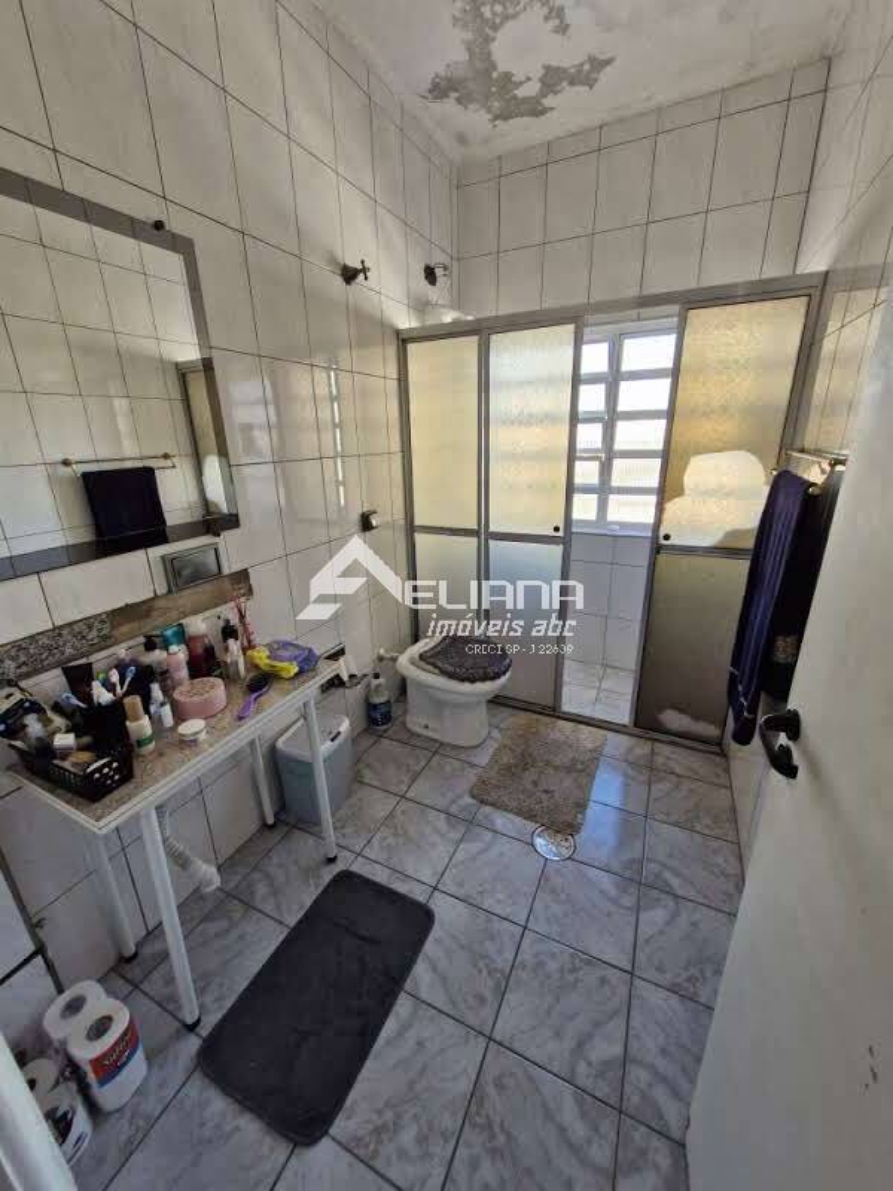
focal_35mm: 13
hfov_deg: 89.9
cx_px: 446
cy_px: 596
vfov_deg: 106.2
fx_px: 447
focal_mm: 1.74
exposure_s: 1/60
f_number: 2.2
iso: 64
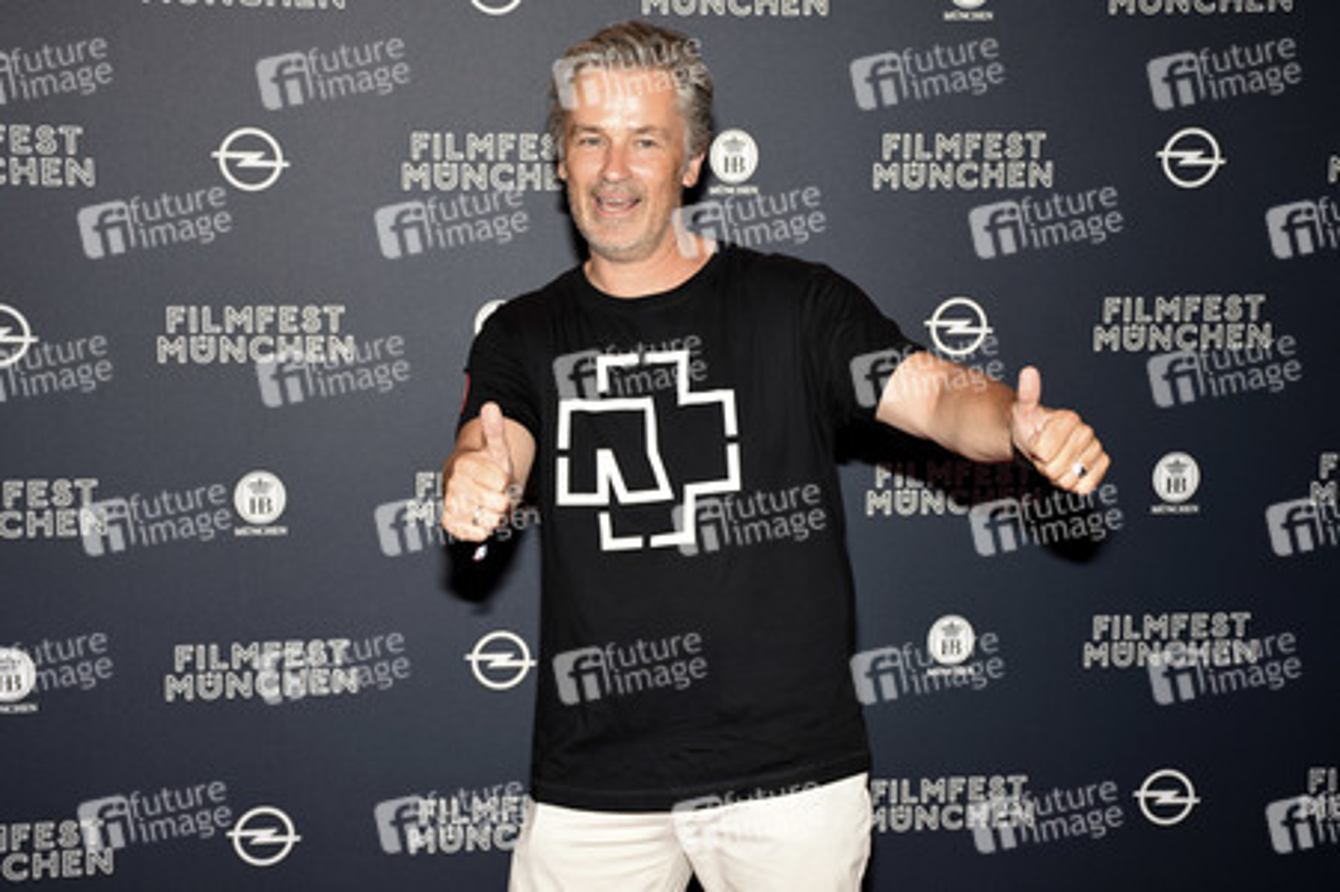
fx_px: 2343
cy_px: 446
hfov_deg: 31.9
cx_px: 670
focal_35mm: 63
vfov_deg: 21.5
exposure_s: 1/160
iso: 160
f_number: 4.5
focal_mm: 42
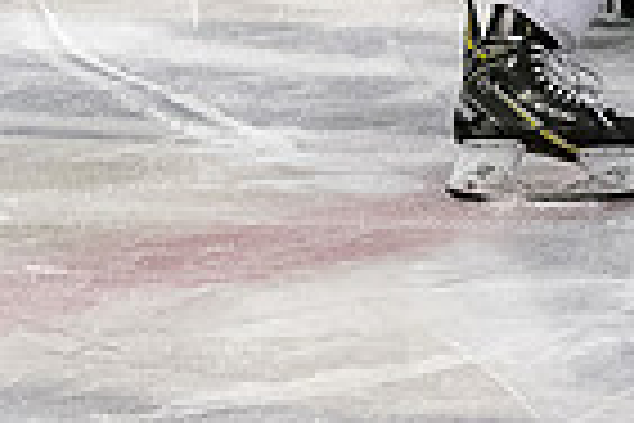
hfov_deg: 2.8
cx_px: 1243
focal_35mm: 731
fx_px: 12873
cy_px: -569
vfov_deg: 1.9
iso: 2800
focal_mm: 90
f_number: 4
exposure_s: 1/800
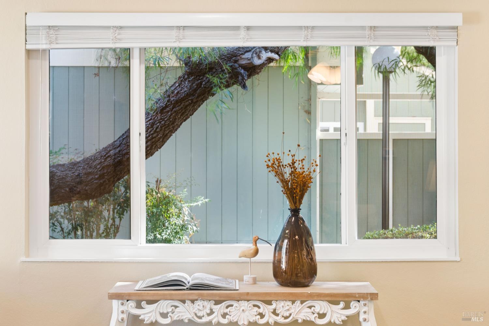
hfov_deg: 28.1
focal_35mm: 72
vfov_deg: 18.9
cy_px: 163
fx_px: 978
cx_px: 244
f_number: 8
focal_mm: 48
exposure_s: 1/8
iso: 200
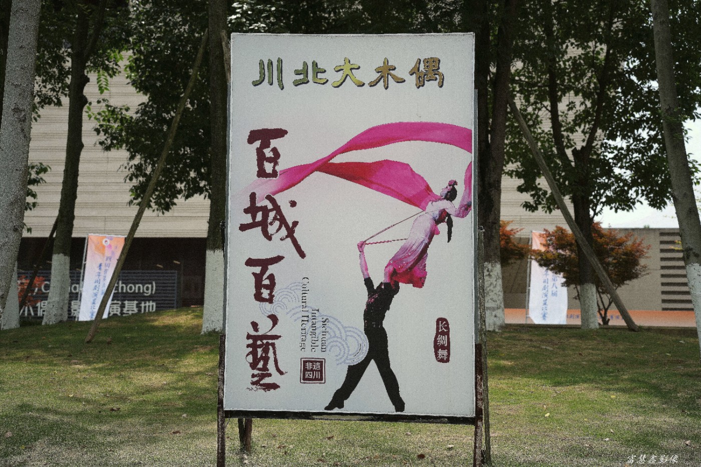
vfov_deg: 23.4
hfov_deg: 34.5
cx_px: 350
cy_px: 234
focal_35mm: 58
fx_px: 1129
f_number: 5
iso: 100
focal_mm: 58
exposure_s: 1/640
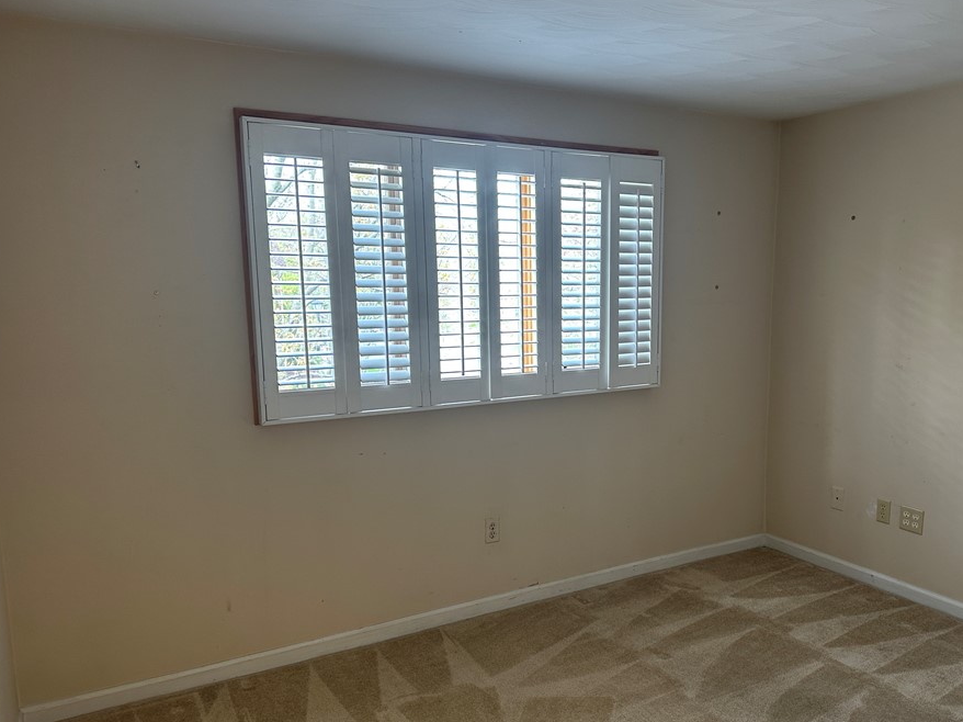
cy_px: 397
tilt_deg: -8.5
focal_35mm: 28
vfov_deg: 49.6
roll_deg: +0.0
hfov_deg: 63.2
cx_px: 545
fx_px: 779
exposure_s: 1/60
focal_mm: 6.86
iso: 160
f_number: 1.78
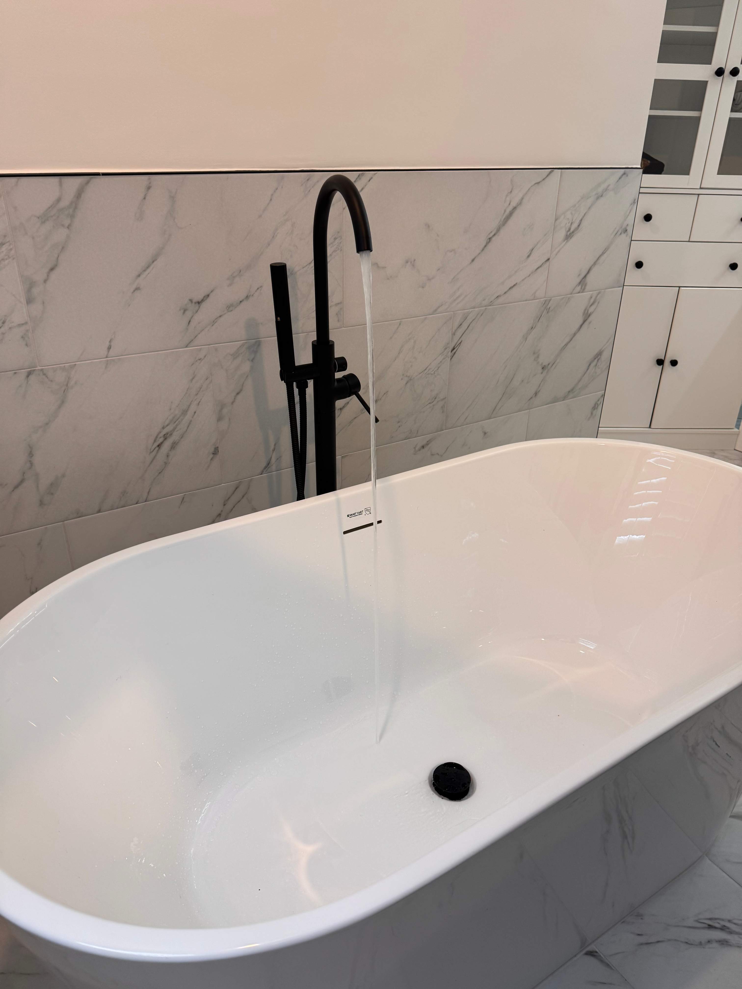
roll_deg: -0.4
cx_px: 371
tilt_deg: -25.7
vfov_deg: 71.6
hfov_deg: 56.8
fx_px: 686
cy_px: 494
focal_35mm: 24
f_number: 1.78
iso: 125
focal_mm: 6.76
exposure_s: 1/120
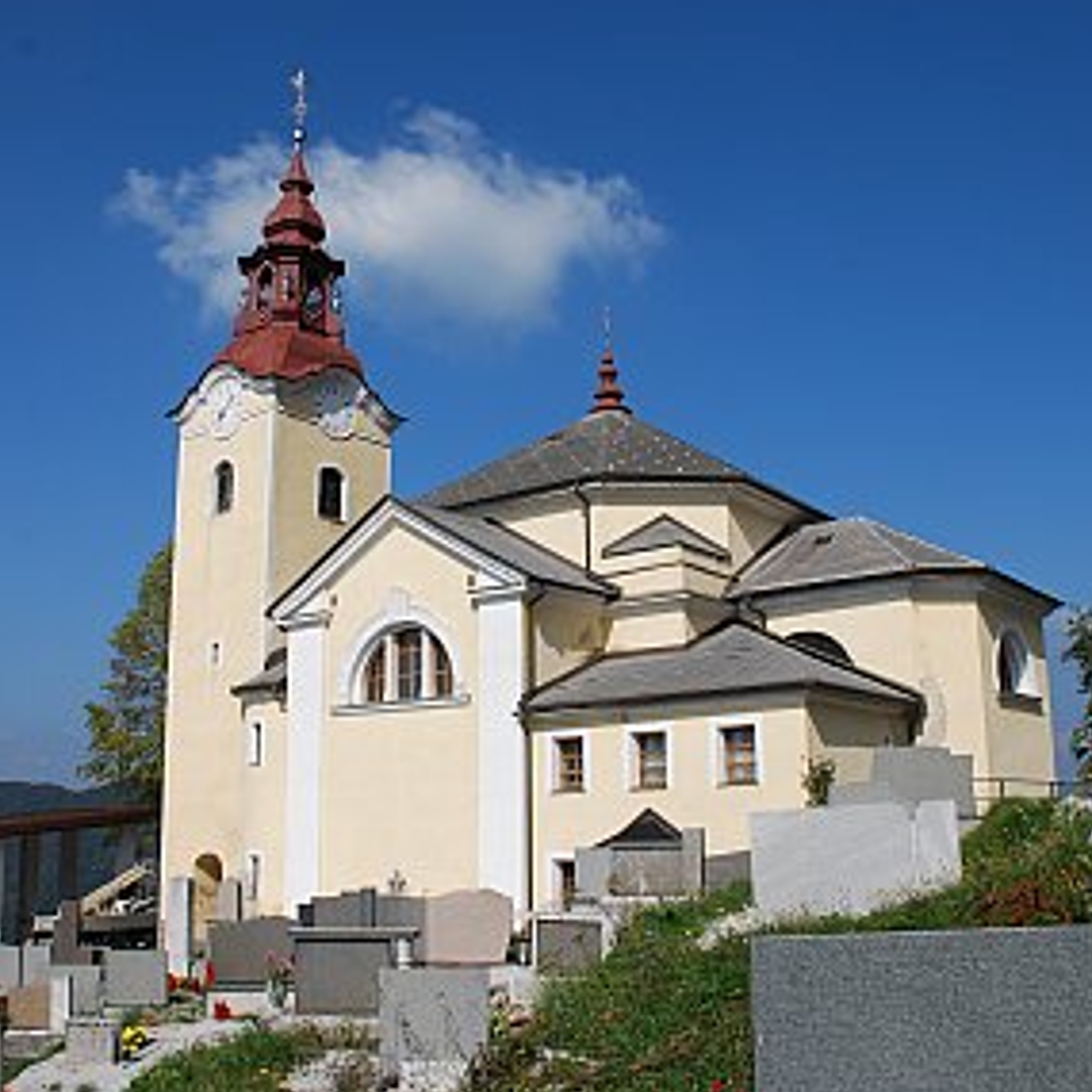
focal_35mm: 36
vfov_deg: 46.0
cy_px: 542
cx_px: 519
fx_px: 1285
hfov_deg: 46.0
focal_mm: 18
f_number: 10
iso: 100
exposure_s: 1/250
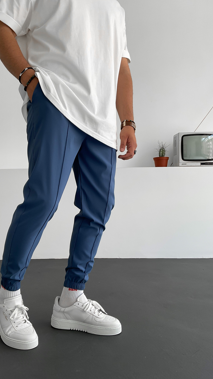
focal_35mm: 32
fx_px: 321
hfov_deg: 36.4
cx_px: 77
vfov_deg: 61.0
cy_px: 191
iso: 25
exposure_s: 1/120
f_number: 1.8
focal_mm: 3
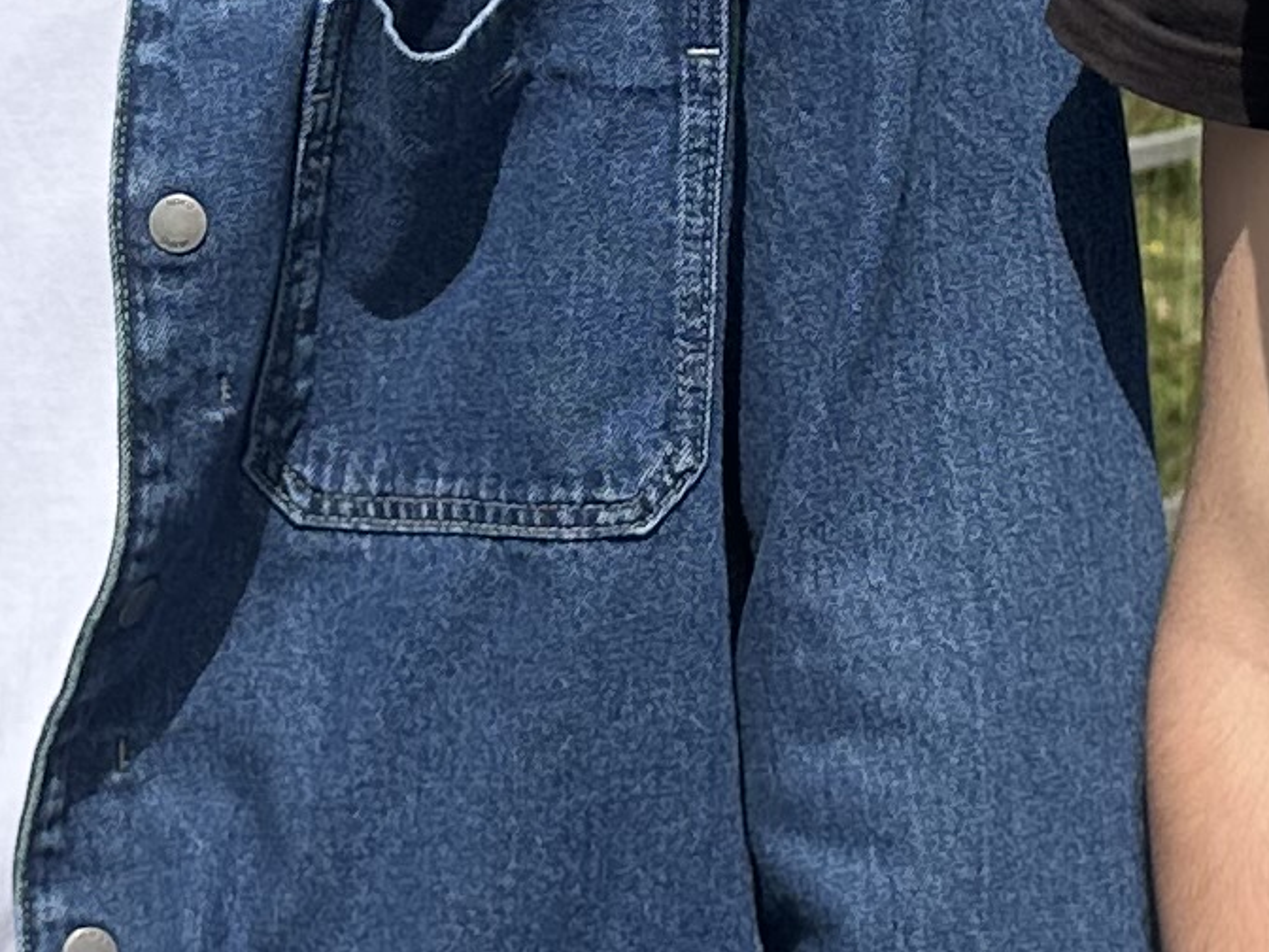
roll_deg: +2.2
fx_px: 5279
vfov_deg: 10.3
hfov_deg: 13.7
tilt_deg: -6.1
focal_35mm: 144
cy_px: 365
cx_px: 859
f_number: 1.78
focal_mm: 6.86
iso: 80
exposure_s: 1/4184
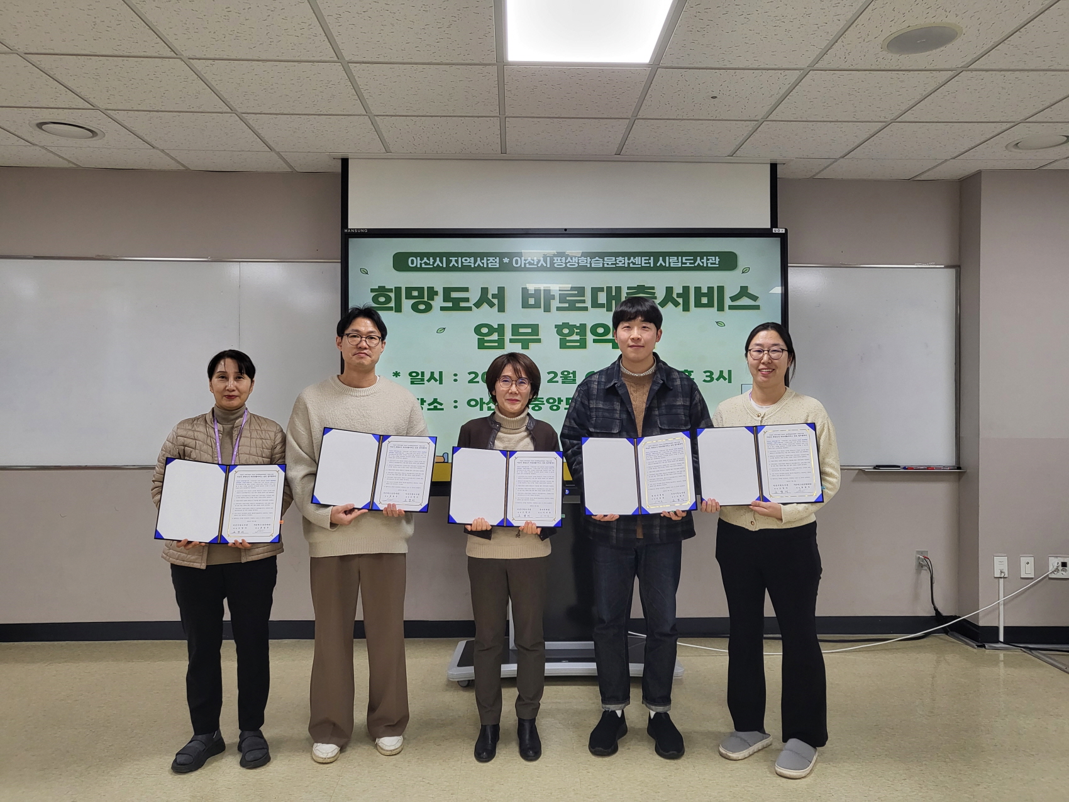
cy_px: 401
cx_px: 534
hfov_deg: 67.3
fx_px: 803
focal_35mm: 26
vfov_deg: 53.1
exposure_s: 1/120
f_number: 1.8
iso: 125
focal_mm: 4.25
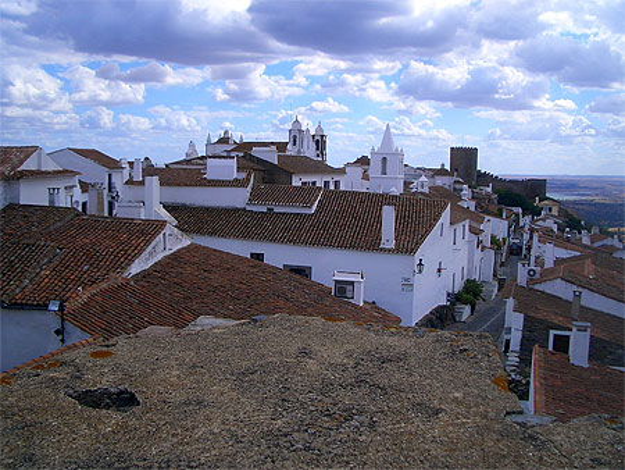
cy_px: 235
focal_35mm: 35
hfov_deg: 52.6
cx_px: 312
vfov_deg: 40.7
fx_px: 632
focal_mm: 5.8
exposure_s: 1/640
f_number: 4.3
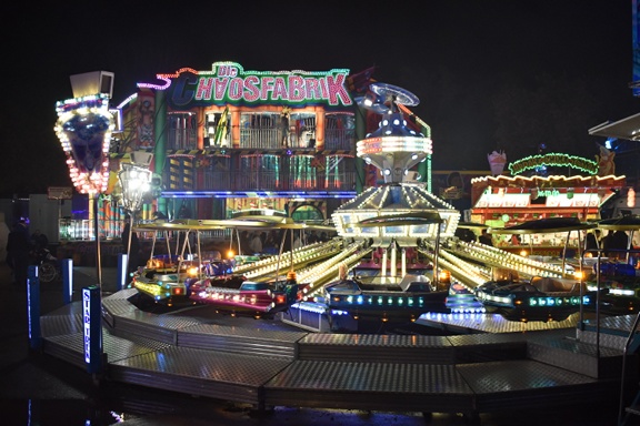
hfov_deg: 53.1
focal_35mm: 36
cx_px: 320
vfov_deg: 36.9
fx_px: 640
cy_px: 213
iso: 800
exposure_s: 1/160
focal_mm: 24
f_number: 3.8
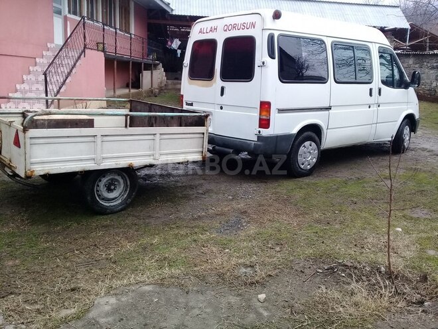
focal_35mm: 31
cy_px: 164
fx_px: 392
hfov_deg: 58.4
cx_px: 219
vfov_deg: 45.4
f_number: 2.2
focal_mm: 3.3
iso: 64
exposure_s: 1/176
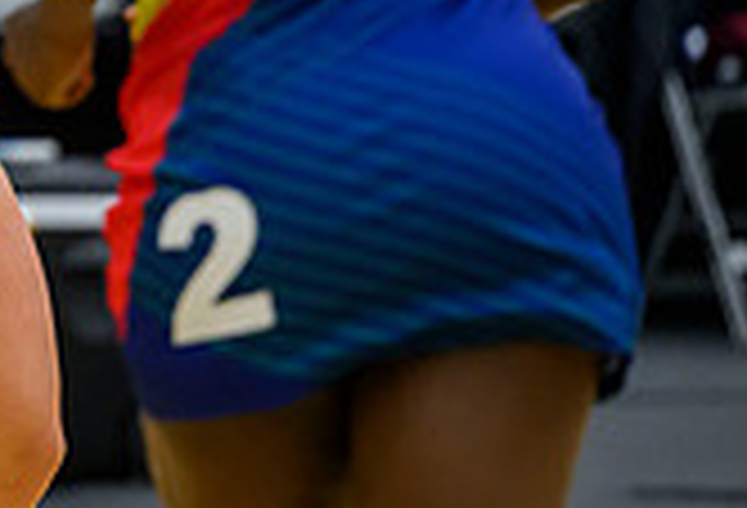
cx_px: -351
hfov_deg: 2.7
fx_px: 16039
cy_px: -40
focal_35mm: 768
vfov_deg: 1.8
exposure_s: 1/1250
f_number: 2.8
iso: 4000
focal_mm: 200
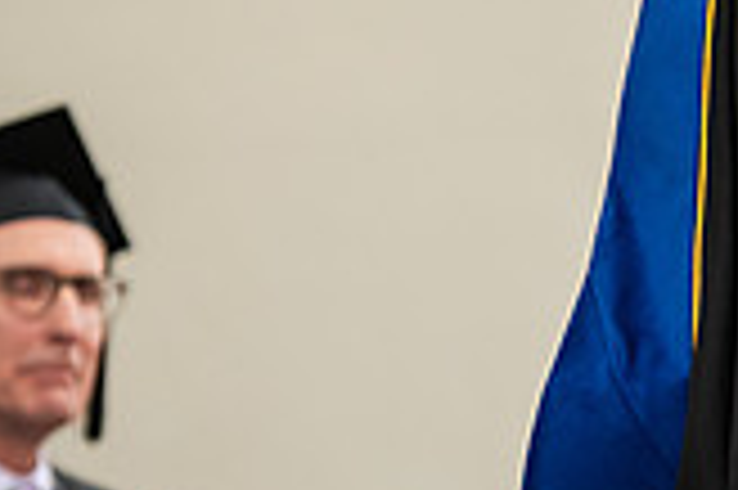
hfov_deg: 4.6
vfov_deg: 3.1
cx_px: 1152
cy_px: -11
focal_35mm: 442
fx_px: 9052
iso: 1250
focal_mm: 125
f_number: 3.5
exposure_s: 1/200
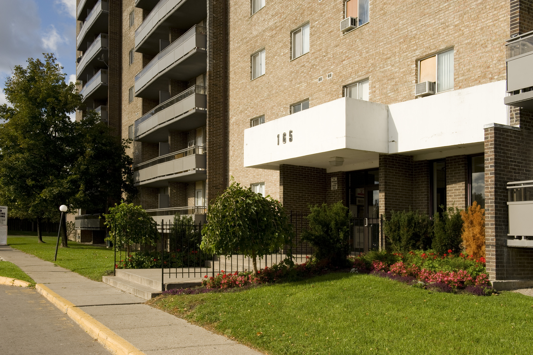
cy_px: 178
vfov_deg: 37.8
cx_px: 266
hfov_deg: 54.5
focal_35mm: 35
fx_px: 518
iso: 400
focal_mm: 35
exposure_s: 1/640
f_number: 9
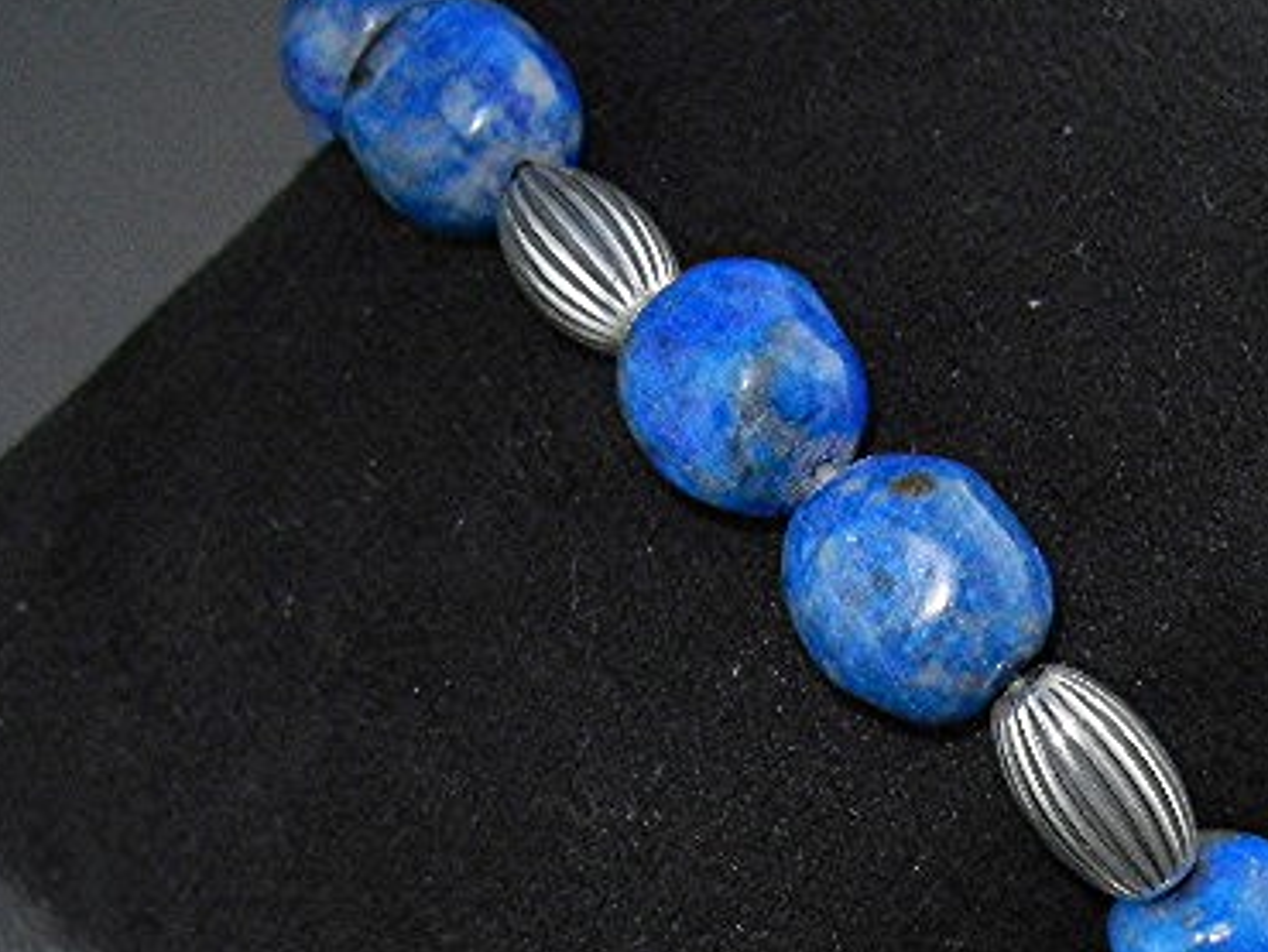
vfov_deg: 14.5
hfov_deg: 19.2
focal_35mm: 102
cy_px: 688
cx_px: 853
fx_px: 3739
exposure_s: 1/30
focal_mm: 10.6
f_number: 8
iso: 800
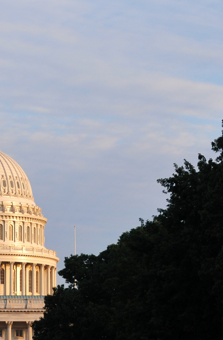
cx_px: -6
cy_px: 477
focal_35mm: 223
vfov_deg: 9.1
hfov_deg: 6.1
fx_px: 2093
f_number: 6.3
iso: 200
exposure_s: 1/160
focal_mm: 50
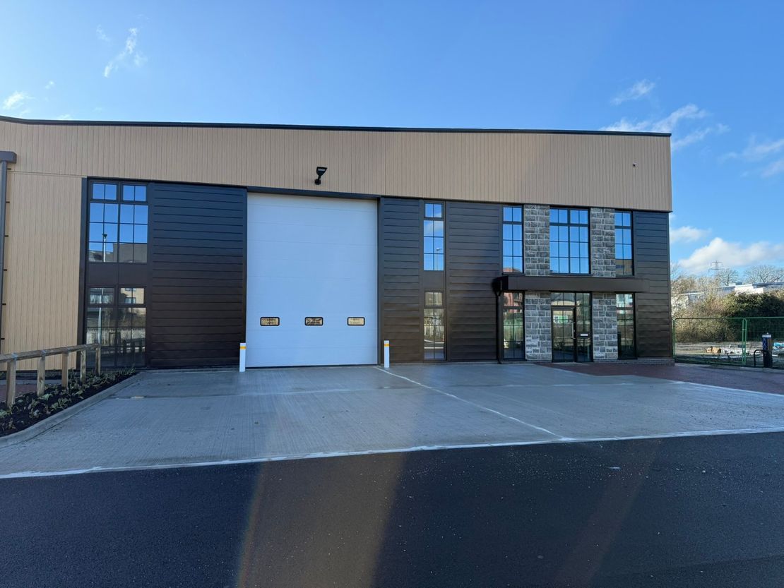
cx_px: 392
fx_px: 544
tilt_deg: +3.2
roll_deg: +0.1
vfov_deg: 56.8
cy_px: 294
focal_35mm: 24
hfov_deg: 71.6
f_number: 1.78
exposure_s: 1/2110
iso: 100
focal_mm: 6.76
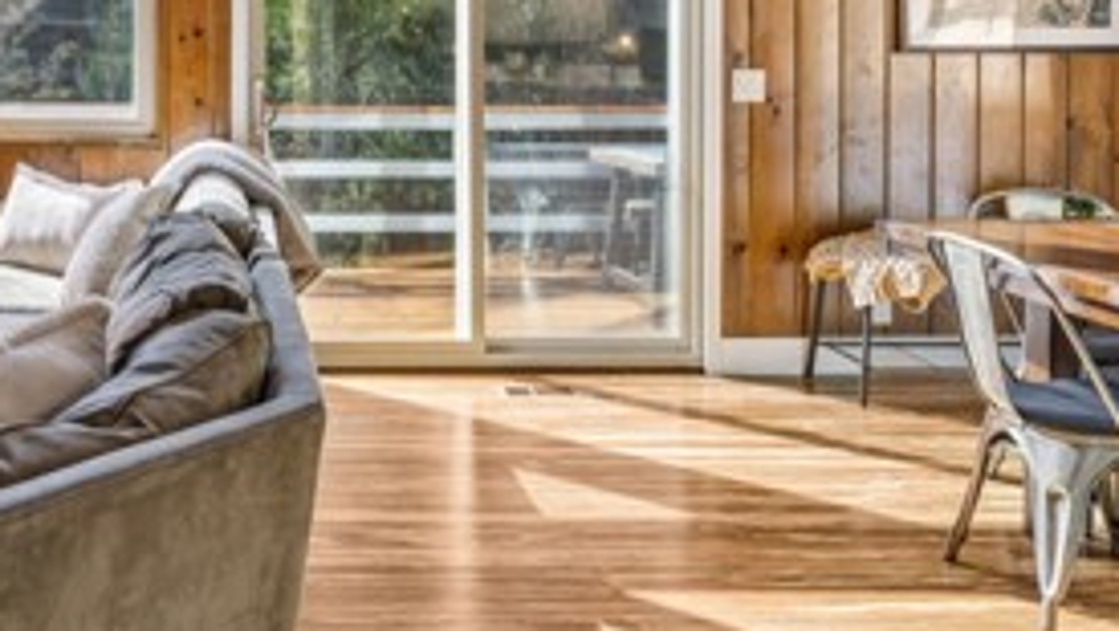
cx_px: 212
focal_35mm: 40
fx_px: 1194
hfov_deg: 47.3
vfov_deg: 28.4
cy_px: 53
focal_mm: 16.5
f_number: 13
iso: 100
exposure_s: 1/2
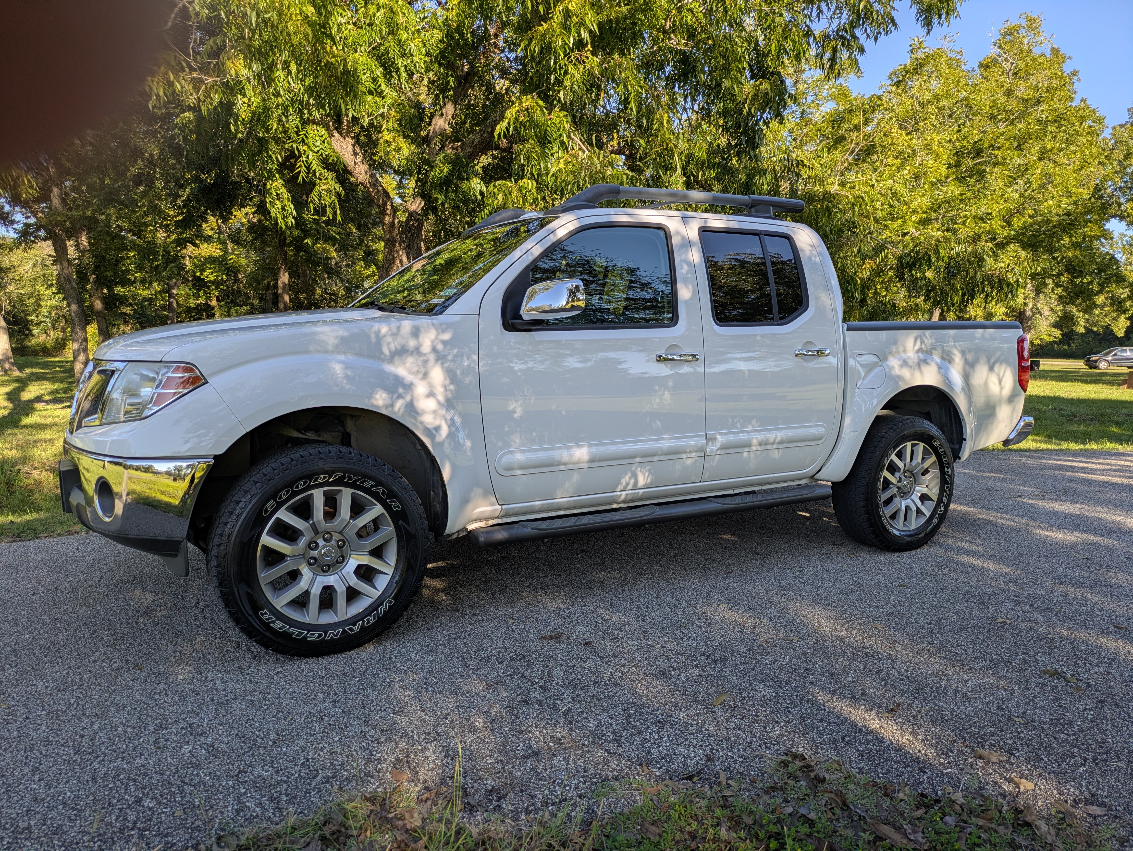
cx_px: 566
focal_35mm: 25
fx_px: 819
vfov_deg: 54.9
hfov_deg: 69.4
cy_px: 426
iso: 45
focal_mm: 5.43
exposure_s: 1/677
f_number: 1.89
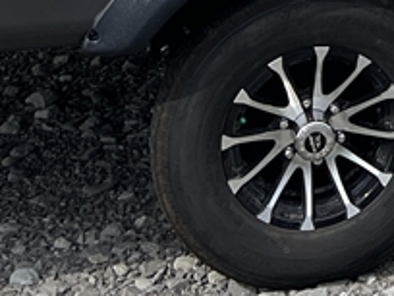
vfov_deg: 8.5
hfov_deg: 11.9
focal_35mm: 153
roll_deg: -1.0
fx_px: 1741
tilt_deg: +2.2
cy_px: -515
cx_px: 713
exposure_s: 1/4831
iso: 50
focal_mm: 5.7
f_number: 1.5
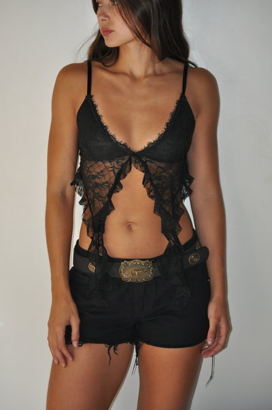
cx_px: 136
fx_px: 937
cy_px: 205
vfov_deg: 24.6
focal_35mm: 82
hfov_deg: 16.5
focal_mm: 55
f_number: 4
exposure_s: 1/60
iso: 800
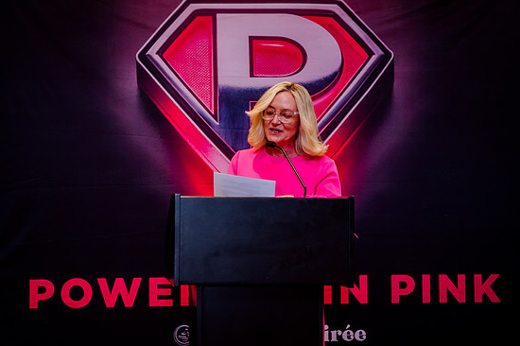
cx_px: 187
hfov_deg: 25.9
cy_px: 169
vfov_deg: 17.5
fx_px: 1126
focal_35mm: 78
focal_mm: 58
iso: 2500
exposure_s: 1/200
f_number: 3.2
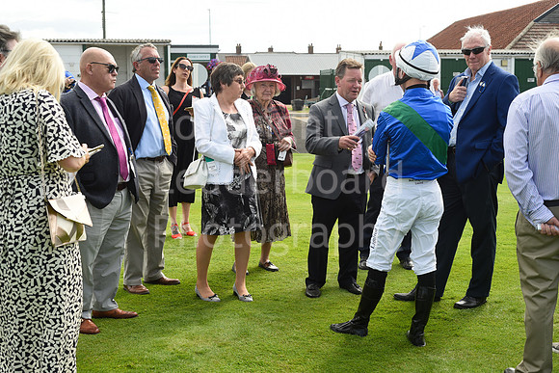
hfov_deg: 39.6
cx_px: 280
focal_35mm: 50
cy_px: 186
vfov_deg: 27.0
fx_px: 777
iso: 400
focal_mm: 50
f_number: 6.3
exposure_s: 1/800
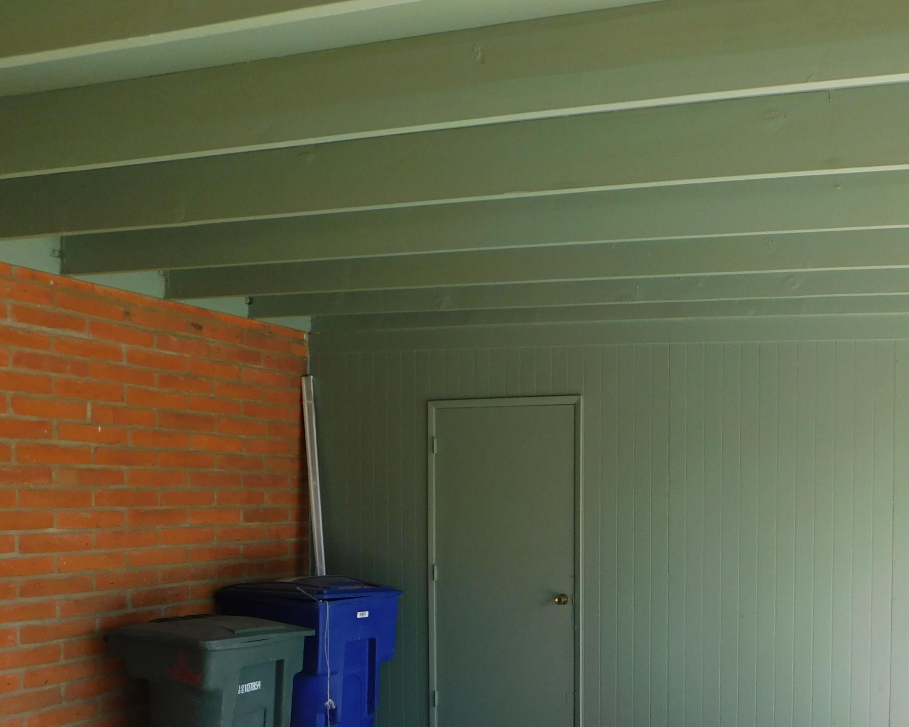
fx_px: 995
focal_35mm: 37
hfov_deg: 47.6
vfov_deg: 39.2
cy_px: 537
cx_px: 657
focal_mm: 4
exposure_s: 1/320
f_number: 3
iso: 125
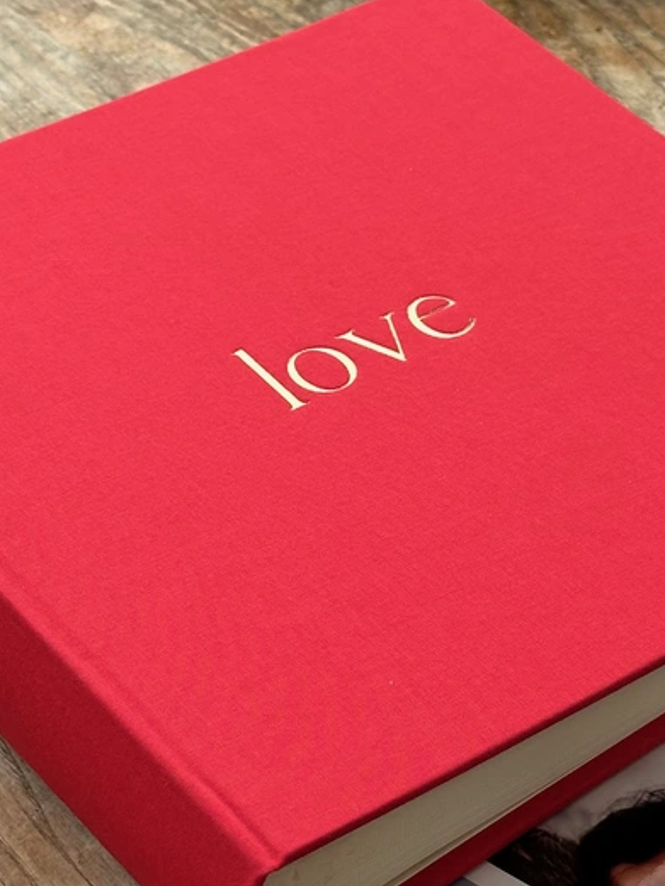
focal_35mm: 81
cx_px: 342
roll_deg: +2.5
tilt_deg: -41.9
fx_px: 2074
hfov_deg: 18.2
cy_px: 491
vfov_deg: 24.1
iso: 64
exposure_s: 1/261
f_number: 1.78
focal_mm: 6.86
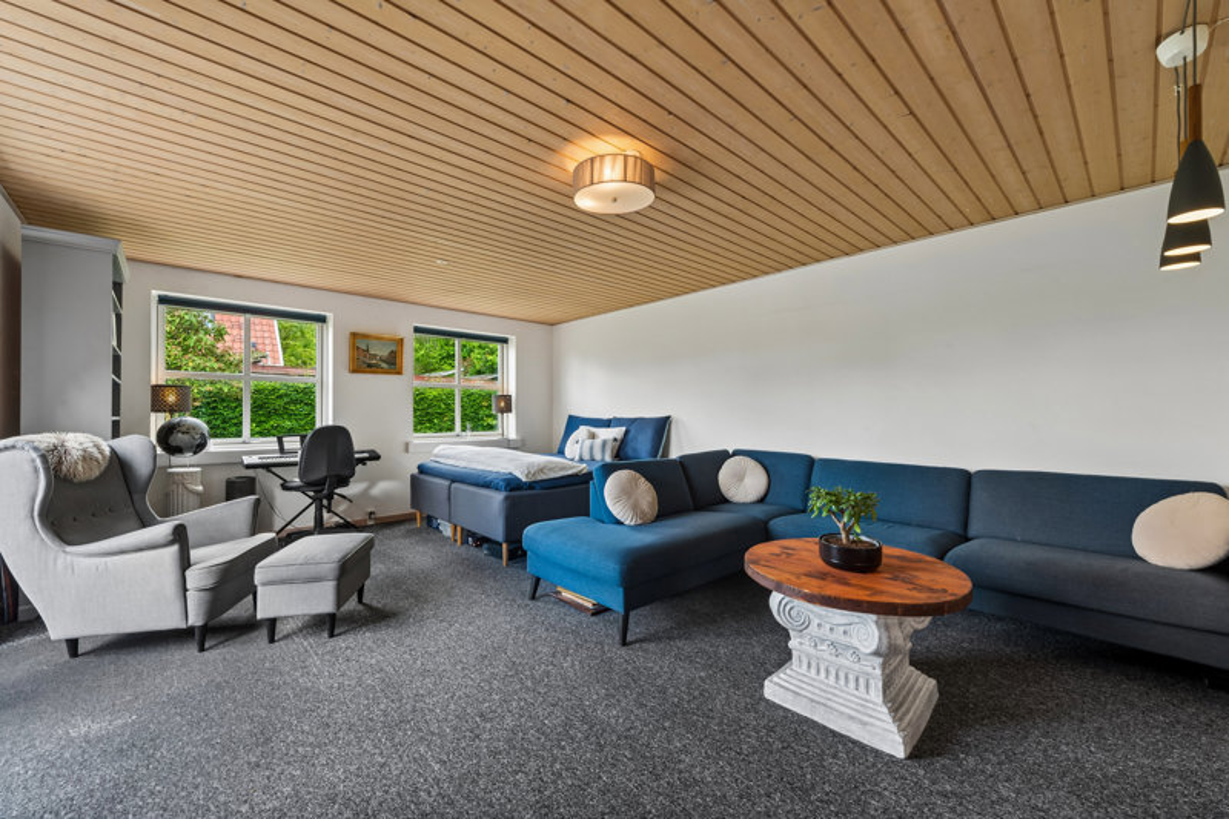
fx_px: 478
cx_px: 614
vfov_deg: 81.2
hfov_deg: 104.3
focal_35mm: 14
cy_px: 410
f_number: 10
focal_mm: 14
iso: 200
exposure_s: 1/6
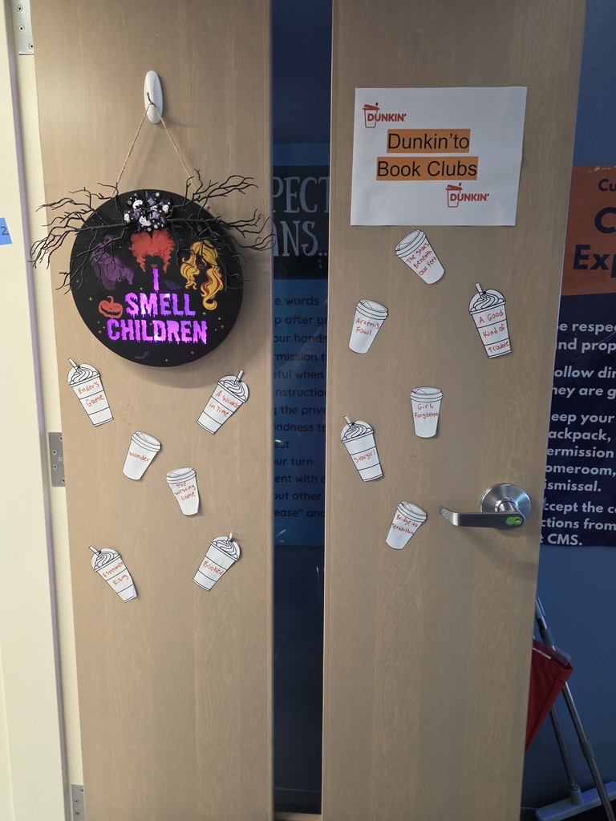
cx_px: 308
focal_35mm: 23
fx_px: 546
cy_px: 410
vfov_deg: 73.9
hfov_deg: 58.9
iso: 800
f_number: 1.7
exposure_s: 1/120
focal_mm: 6.25
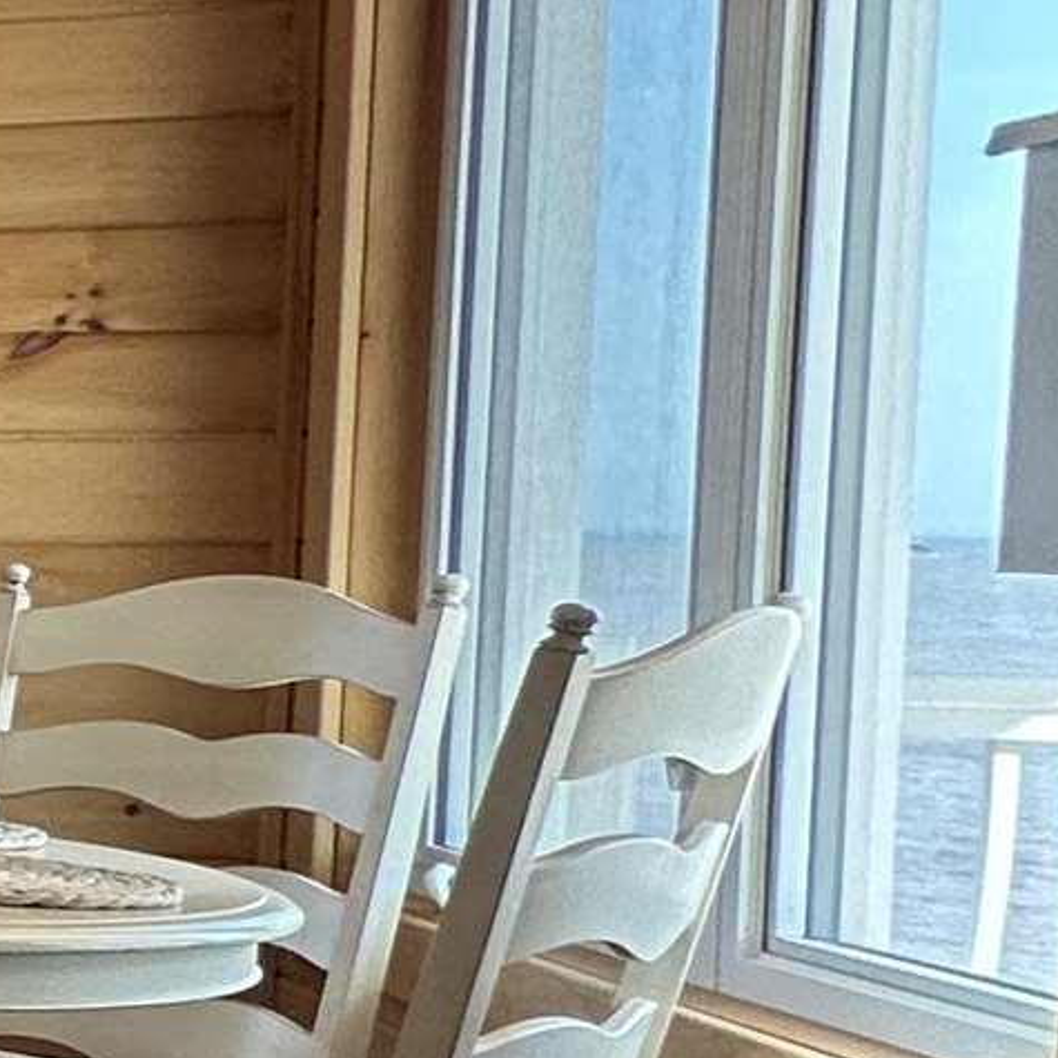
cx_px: -2272
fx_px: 2766
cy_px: 604
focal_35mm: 80
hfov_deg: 10.9
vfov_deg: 21.6
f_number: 2.2
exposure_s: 1/120
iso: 50
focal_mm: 2.22
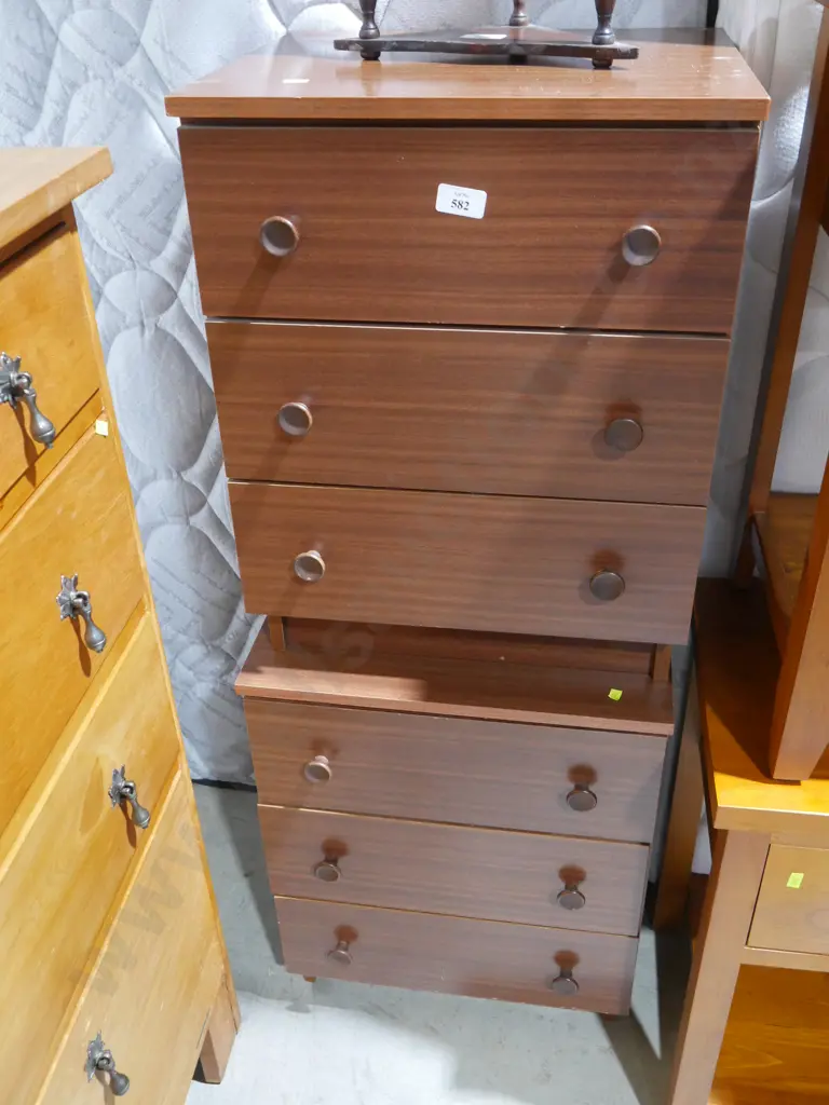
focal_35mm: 34
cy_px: 552
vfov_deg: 54.0
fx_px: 1086
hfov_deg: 41.8
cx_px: 414
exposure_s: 1/60
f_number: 4.5
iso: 2000
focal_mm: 17
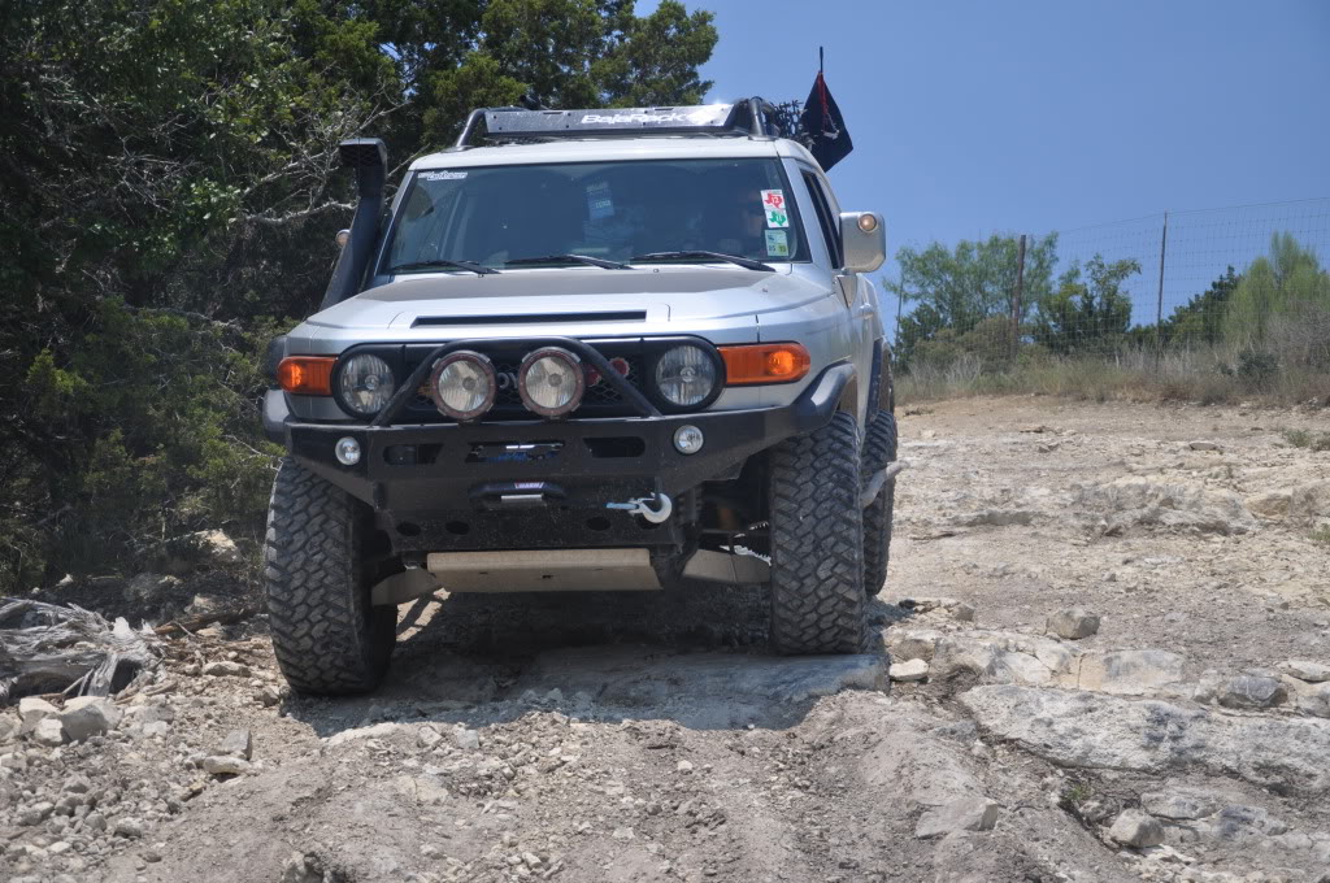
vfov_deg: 22.6
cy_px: 442
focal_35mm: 60
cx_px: 665
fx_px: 2214
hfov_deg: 33.4
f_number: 4.5
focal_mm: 40
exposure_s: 1/1600
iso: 200
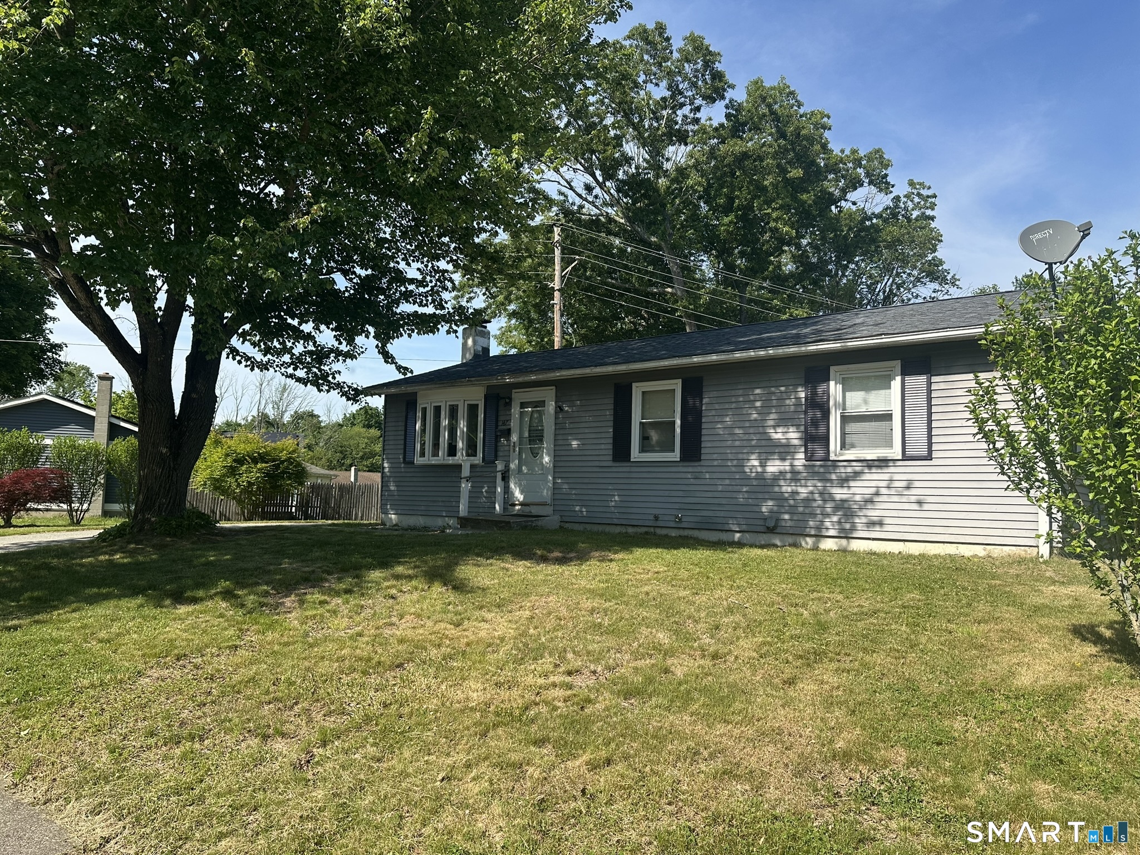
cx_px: 570
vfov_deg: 56.8
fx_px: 790
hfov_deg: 71.6
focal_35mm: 24
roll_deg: -1.9
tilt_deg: +4.4
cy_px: 428
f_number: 1.78
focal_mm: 6.86
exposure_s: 1/2809
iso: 80
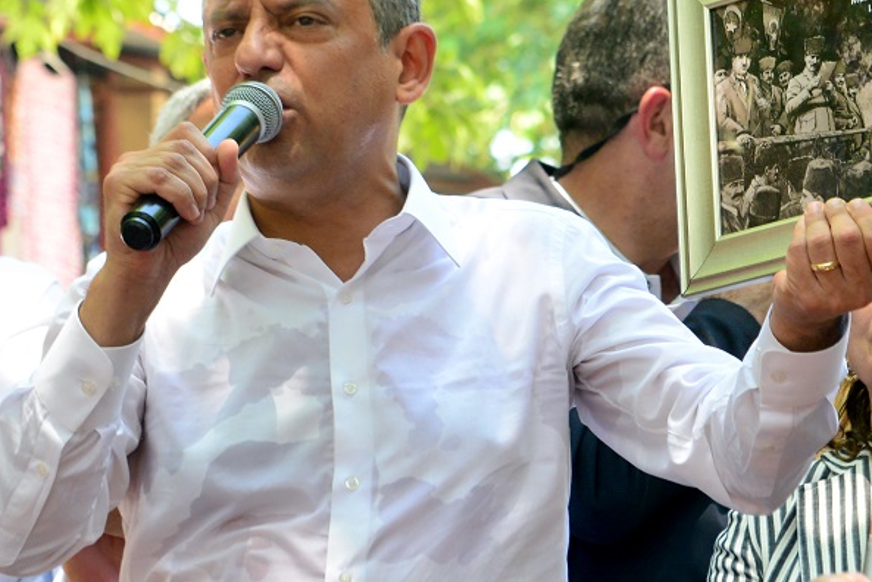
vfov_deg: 9.1
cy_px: 301
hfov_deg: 13.6
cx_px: 426
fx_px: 3659
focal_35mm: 151
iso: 1000
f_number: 5.6
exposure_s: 1/200
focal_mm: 70
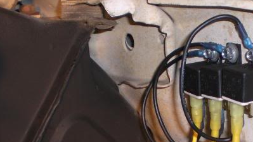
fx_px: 557
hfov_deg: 25.3
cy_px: 127
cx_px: 191
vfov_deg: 14.4
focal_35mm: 83
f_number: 3.1
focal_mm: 6.3
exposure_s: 1/60
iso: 100
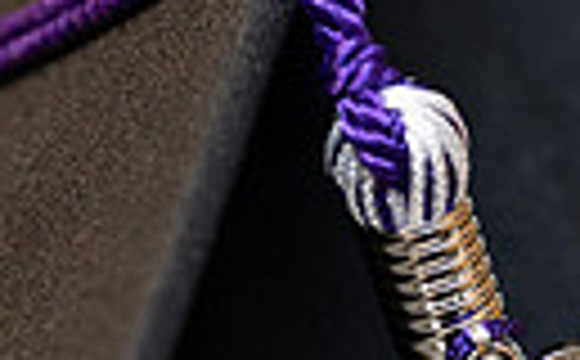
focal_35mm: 363
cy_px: 857
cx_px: 706
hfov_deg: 5.8
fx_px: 5725
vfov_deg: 3.5
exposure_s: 1/125
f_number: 5
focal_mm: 79
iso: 1000
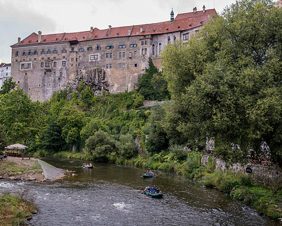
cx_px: 139
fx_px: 334
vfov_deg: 37.3
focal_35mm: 40
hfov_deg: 45.8
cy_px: 112
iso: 220
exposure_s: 1/80
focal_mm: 35
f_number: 5.6
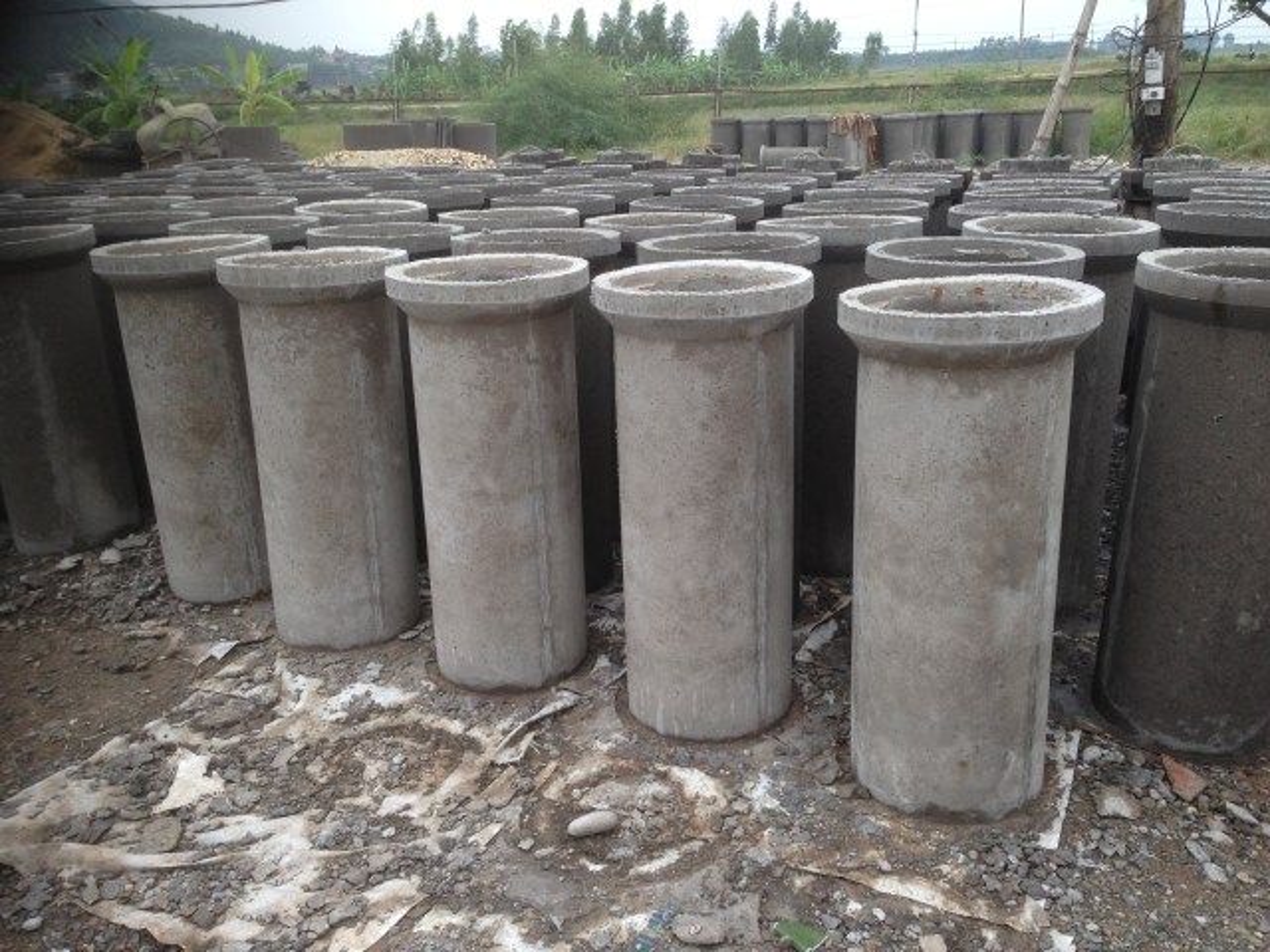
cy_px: 476
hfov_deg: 55.4
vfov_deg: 42.9
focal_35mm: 33
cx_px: 635
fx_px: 1211
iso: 50
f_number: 2.4
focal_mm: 4.13
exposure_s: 1/390
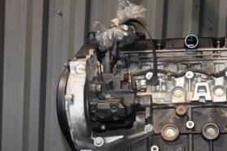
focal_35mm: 77
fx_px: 485
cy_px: 153
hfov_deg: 26.1
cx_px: 166
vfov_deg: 17.3
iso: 800
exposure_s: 1/60
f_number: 5
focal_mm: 24
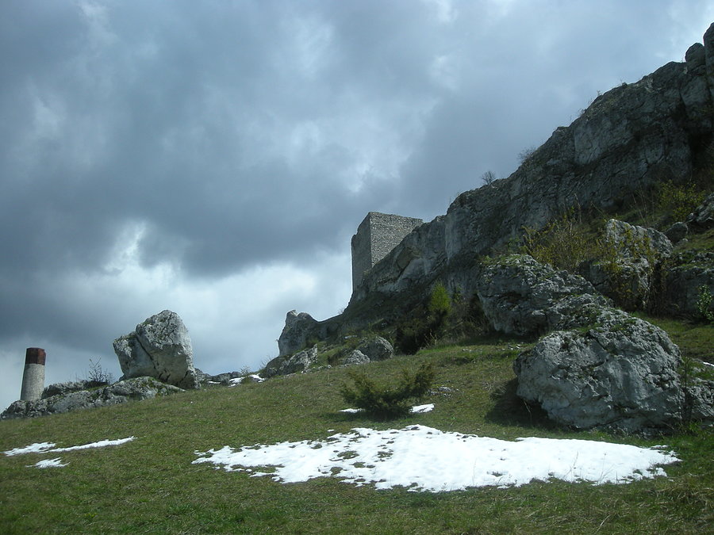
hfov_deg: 52.6
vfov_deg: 40.7
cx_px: 357
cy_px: 268
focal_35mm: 35
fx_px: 722
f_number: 5.7
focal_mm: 5.7
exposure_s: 1/352
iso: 50
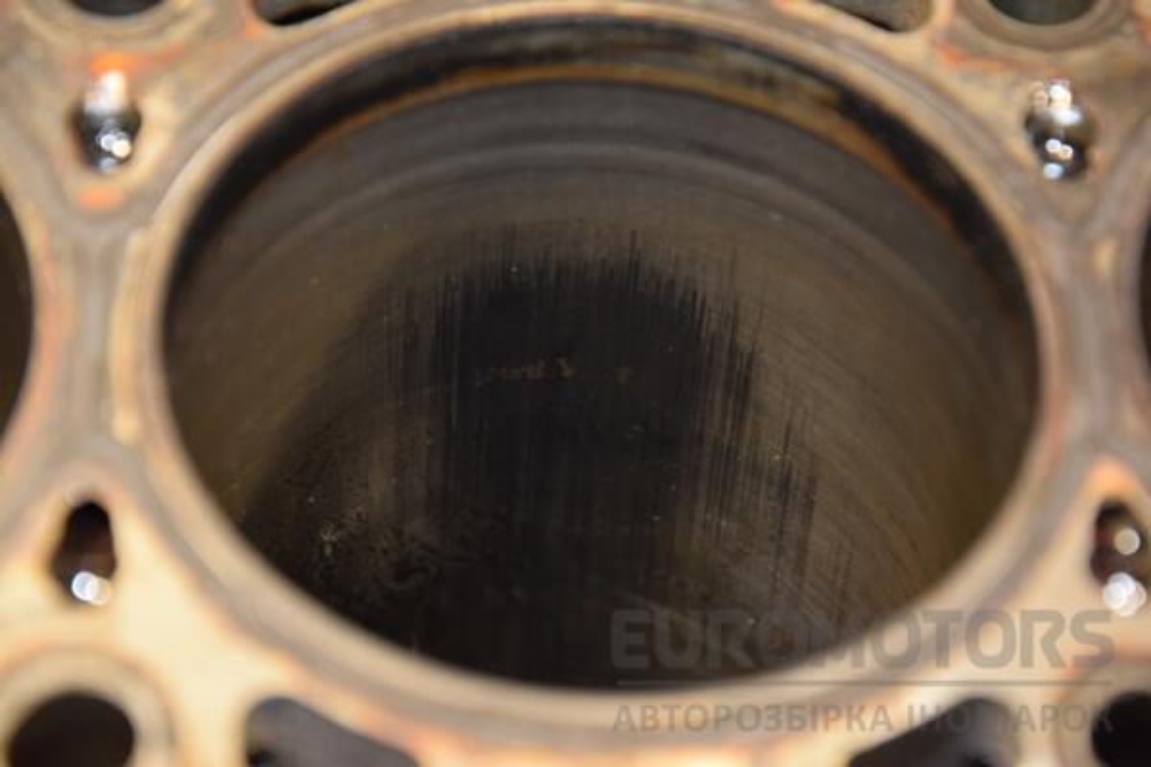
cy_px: 384
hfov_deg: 14.0
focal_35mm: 147
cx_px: 576
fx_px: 4700
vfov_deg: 9.3
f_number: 5.6
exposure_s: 1/60
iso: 800
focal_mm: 98
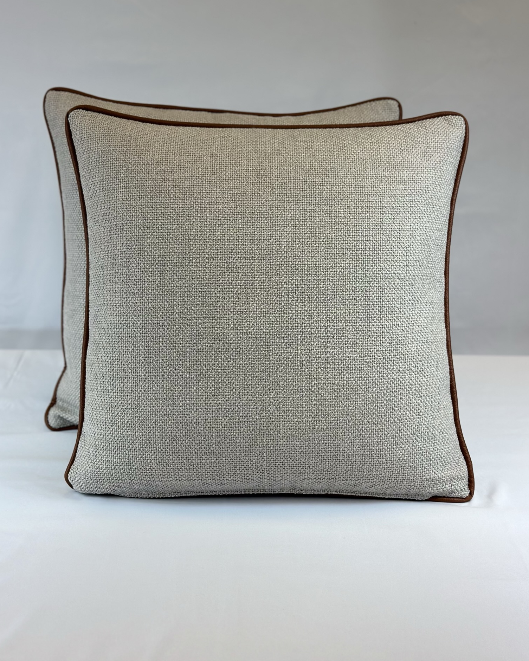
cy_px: 309
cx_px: 264
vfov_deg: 36.6
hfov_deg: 29.7
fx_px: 998
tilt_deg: -16.1
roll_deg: -0.9
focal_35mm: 51
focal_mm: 6.86
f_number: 1.78
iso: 64
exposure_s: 1/143
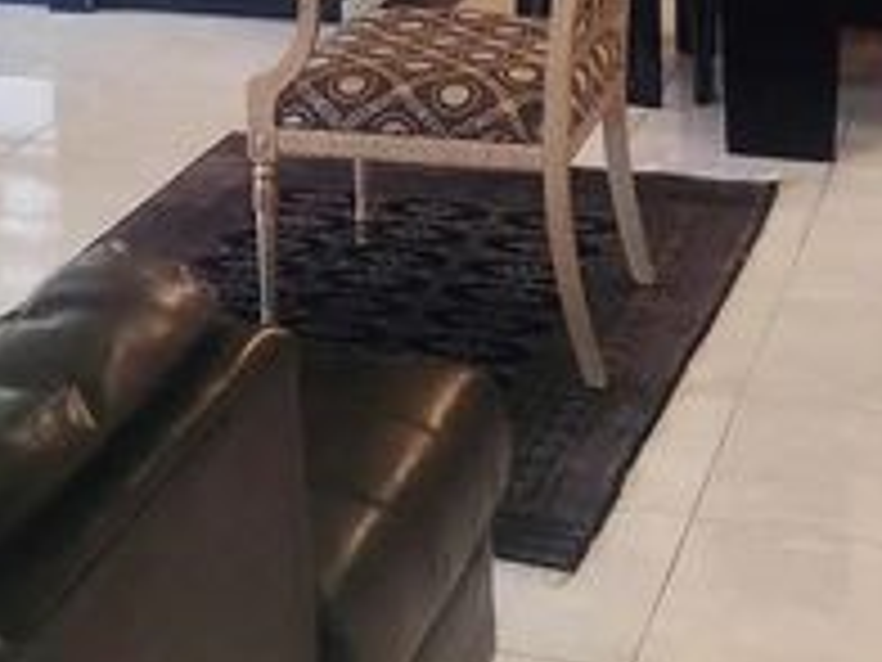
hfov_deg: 22.6
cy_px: -167
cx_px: 135
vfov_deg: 16.5
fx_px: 2166
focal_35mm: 85
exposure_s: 1/20
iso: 125
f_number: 2.4
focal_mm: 4.3
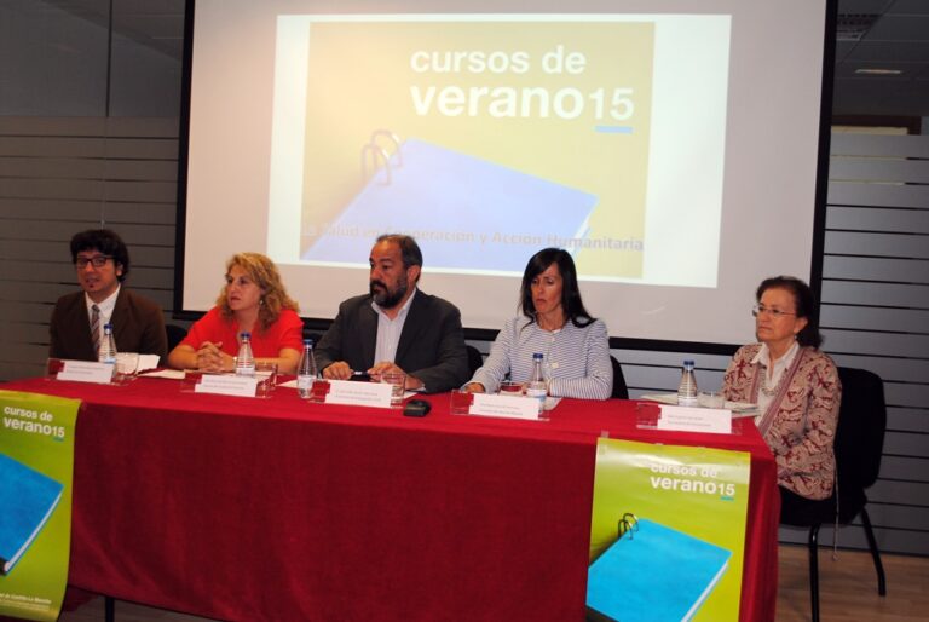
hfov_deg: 53.1
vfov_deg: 37.0
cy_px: 311
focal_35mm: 36
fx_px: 930
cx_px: 464
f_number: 4
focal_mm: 24
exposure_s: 1/60
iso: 200
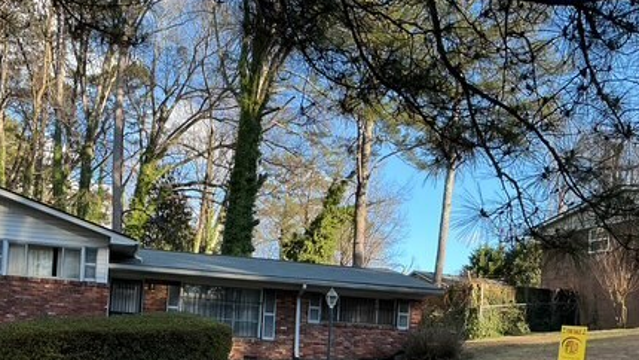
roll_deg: -2.4
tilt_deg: +2.3
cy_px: 347
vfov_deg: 24.5
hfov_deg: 43.3
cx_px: 235
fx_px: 796
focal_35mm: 47
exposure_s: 1/180
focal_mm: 3
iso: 20
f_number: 1.8
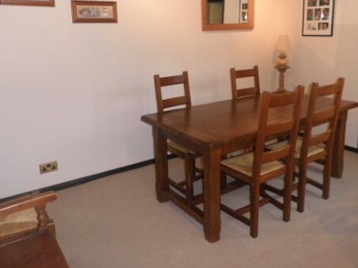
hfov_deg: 58.2
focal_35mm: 31
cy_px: 96
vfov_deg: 44.9
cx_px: 199
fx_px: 321
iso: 160
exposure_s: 1/30
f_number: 3.3
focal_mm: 4.3
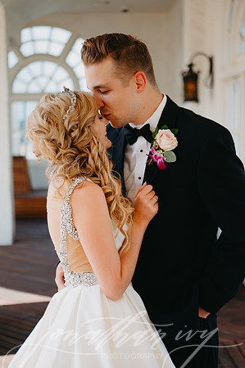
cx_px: 122
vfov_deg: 28.9
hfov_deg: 19.4
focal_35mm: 70
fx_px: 716
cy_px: 184
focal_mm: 70
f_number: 2.8
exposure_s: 1/500
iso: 160
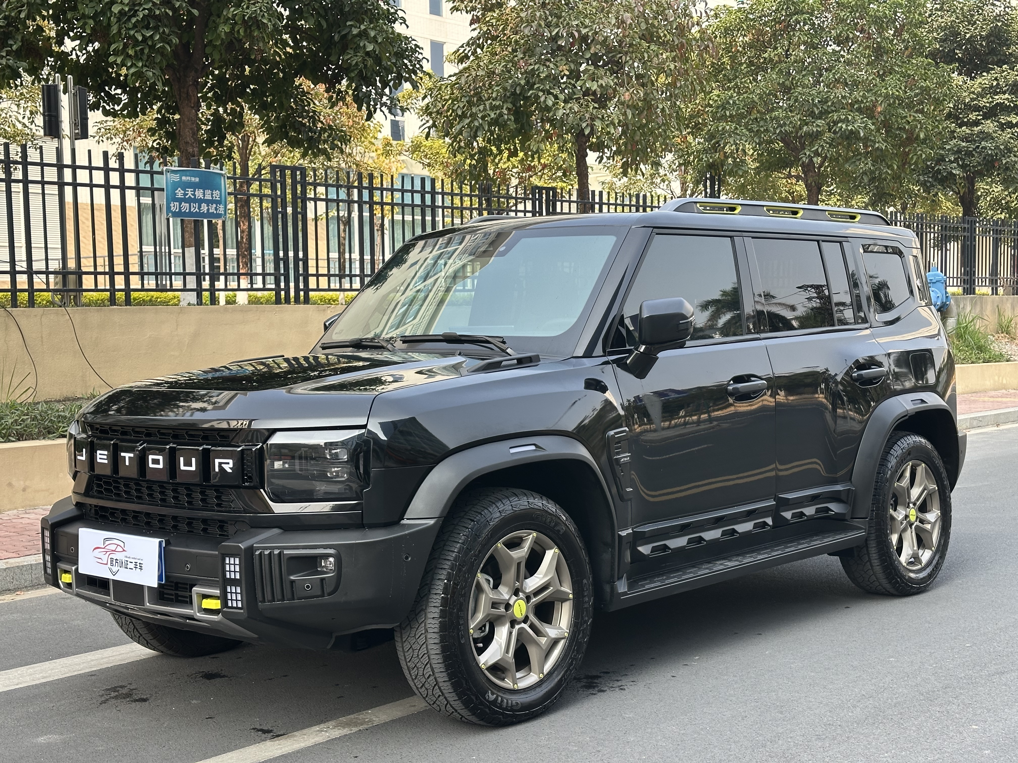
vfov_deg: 30.3
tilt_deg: -3.6
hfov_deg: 39.7
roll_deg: +0.5
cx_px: 509
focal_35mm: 48
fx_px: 1412
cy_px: 382
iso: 64
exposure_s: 1/785
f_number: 1.78
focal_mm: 6.86
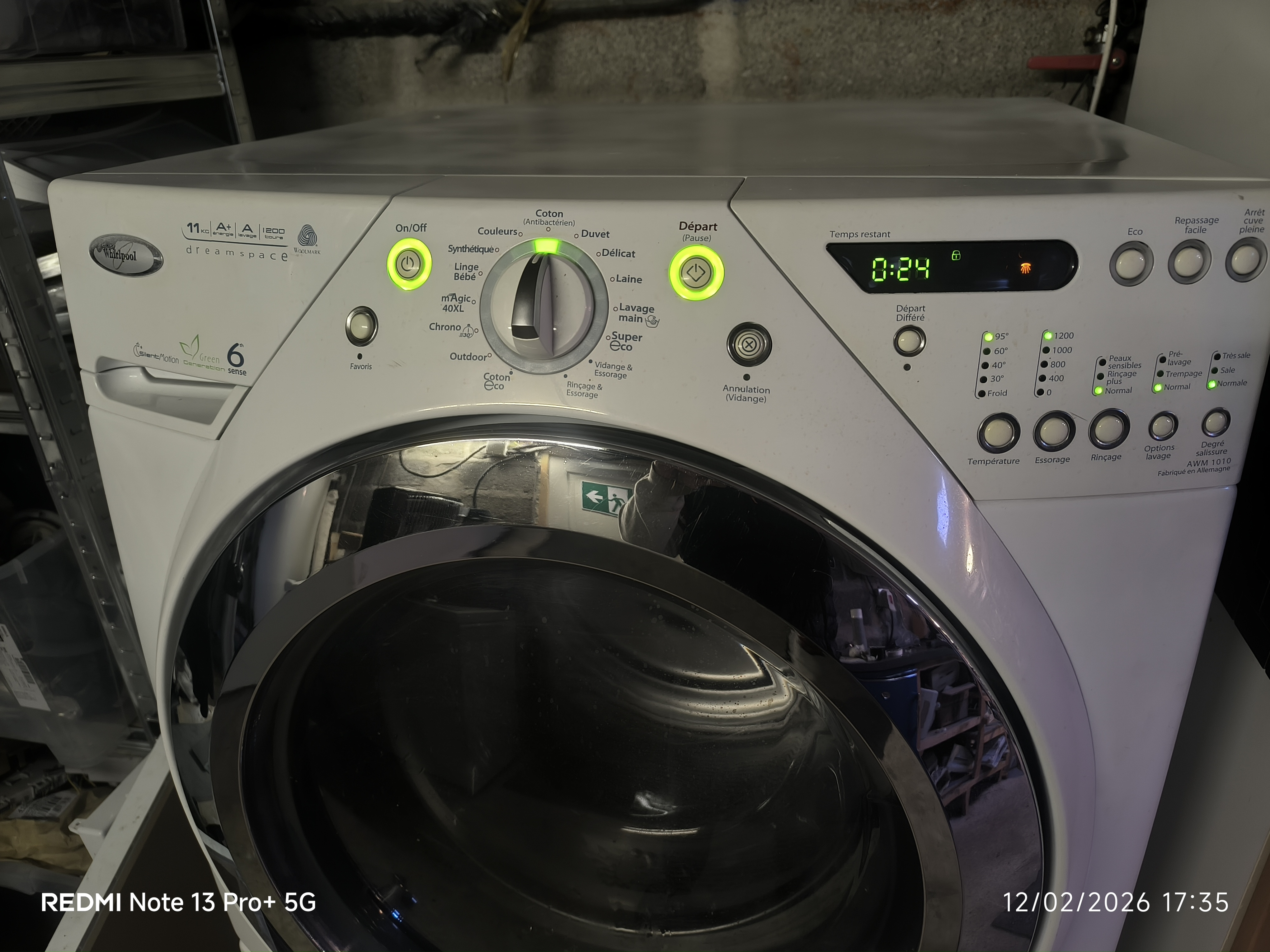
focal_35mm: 23
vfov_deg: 58.9
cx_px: 635
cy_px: 476
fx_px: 844
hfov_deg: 73.9
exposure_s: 1/25
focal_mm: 6.14
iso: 1600
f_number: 1.65
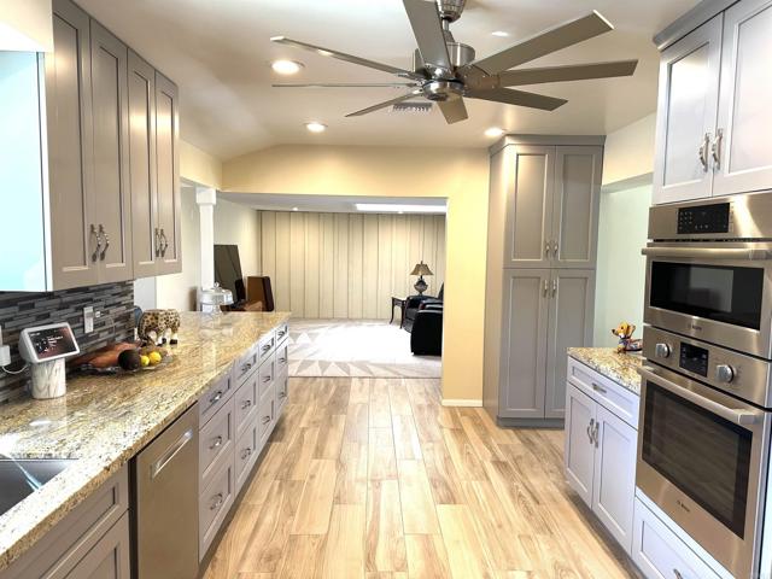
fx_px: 535
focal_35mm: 24
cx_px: 386
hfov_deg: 71.6
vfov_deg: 56.8
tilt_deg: -4.6
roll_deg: -0.9
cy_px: 290
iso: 125
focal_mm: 6.86
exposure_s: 1/60
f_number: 1.78
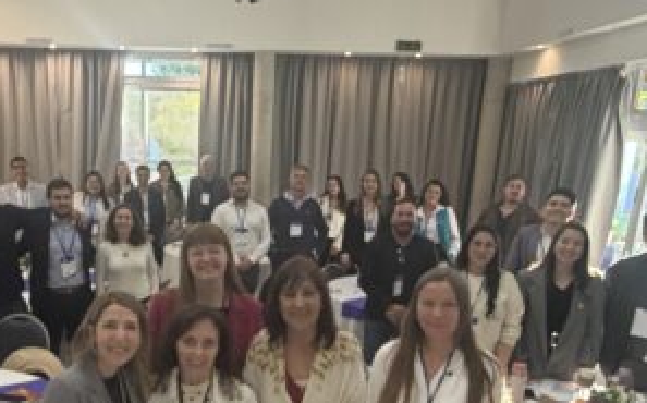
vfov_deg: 42.6
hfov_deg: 64.9
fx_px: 493
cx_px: 218
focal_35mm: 28
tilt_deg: -15.7
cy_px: 318
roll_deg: -1.6
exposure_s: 1/100
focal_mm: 2.22
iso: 250
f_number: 2.2
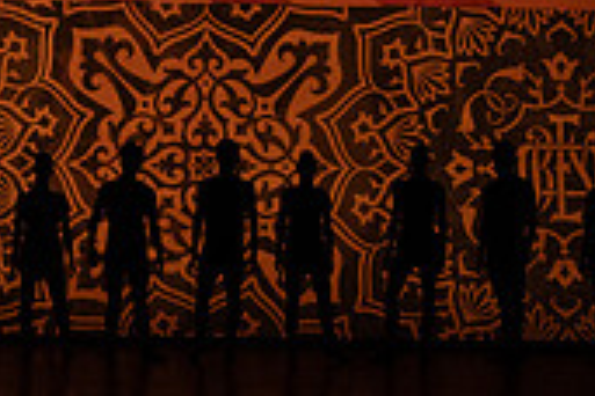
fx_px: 5619
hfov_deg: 6.0
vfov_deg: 4.0
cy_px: -92
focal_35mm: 340
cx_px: -90
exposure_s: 1/400
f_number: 6.3
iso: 6400
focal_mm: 100
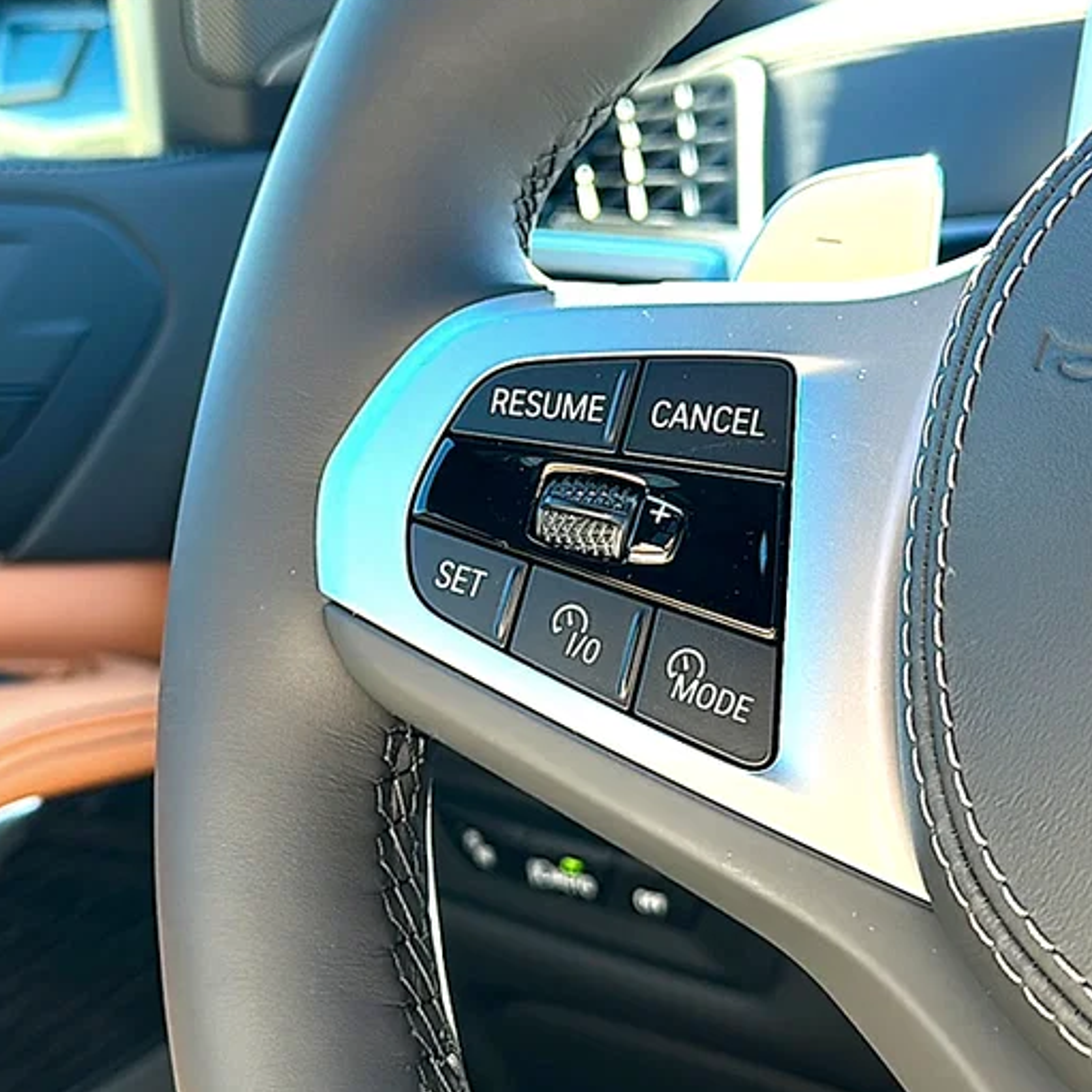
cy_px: 552
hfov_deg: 36.8
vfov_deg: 36.8
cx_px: 532
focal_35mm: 46
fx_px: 1642
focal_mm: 6.86
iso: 80
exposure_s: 1/194
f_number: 1.78
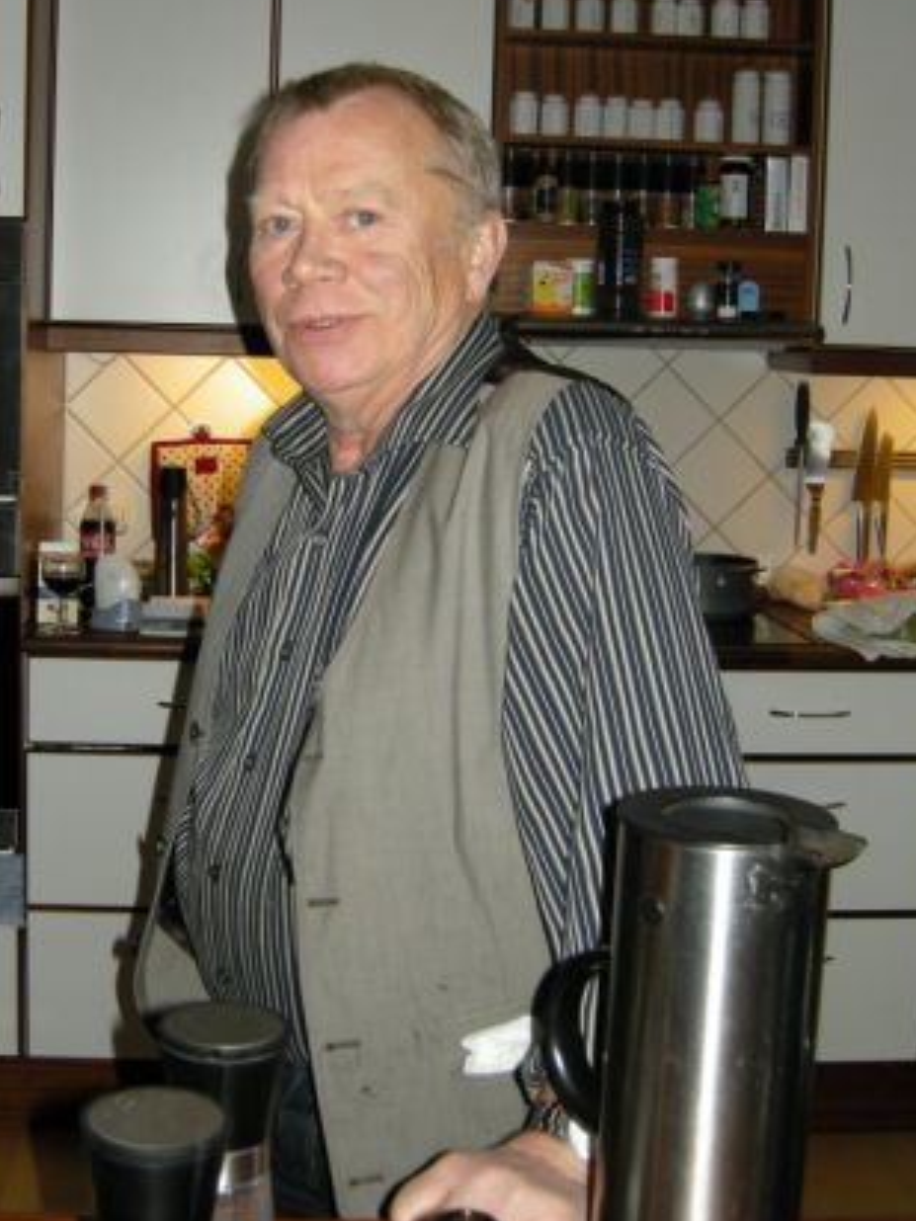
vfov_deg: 37.4
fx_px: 1799
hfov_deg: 28.4
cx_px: 332
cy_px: 510
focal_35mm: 51
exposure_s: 1/60
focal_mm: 7.5
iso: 64
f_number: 2.7
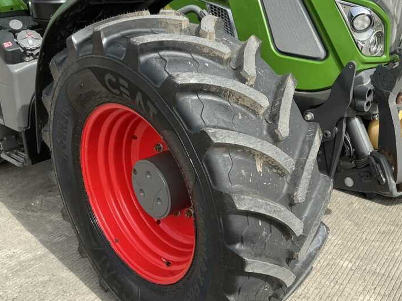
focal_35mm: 41
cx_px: 228
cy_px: 174
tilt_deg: -21.7
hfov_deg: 45.7
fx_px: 476
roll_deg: +1.8
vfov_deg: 35.1
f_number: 1.8
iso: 25
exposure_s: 1/1015
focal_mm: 3
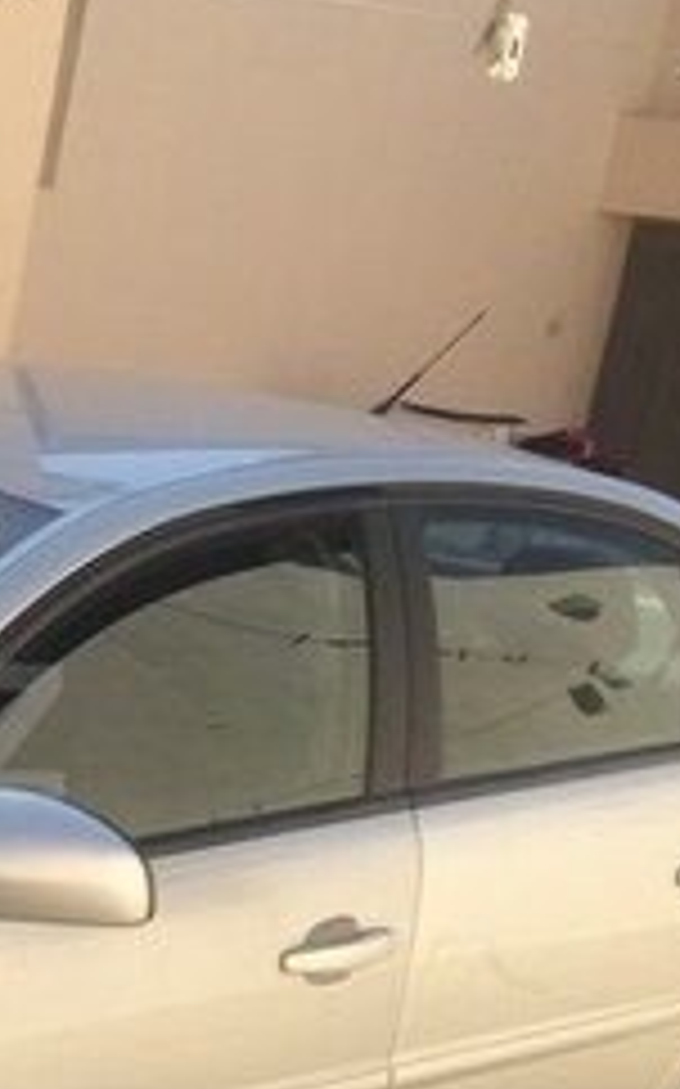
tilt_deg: -12.5
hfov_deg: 14.3
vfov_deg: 24.5
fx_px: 2494
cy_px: 731
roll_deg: -10.8
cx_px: -396
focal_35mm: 84
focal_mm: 4.15
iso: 32
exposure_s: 1/2283
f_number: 2.2
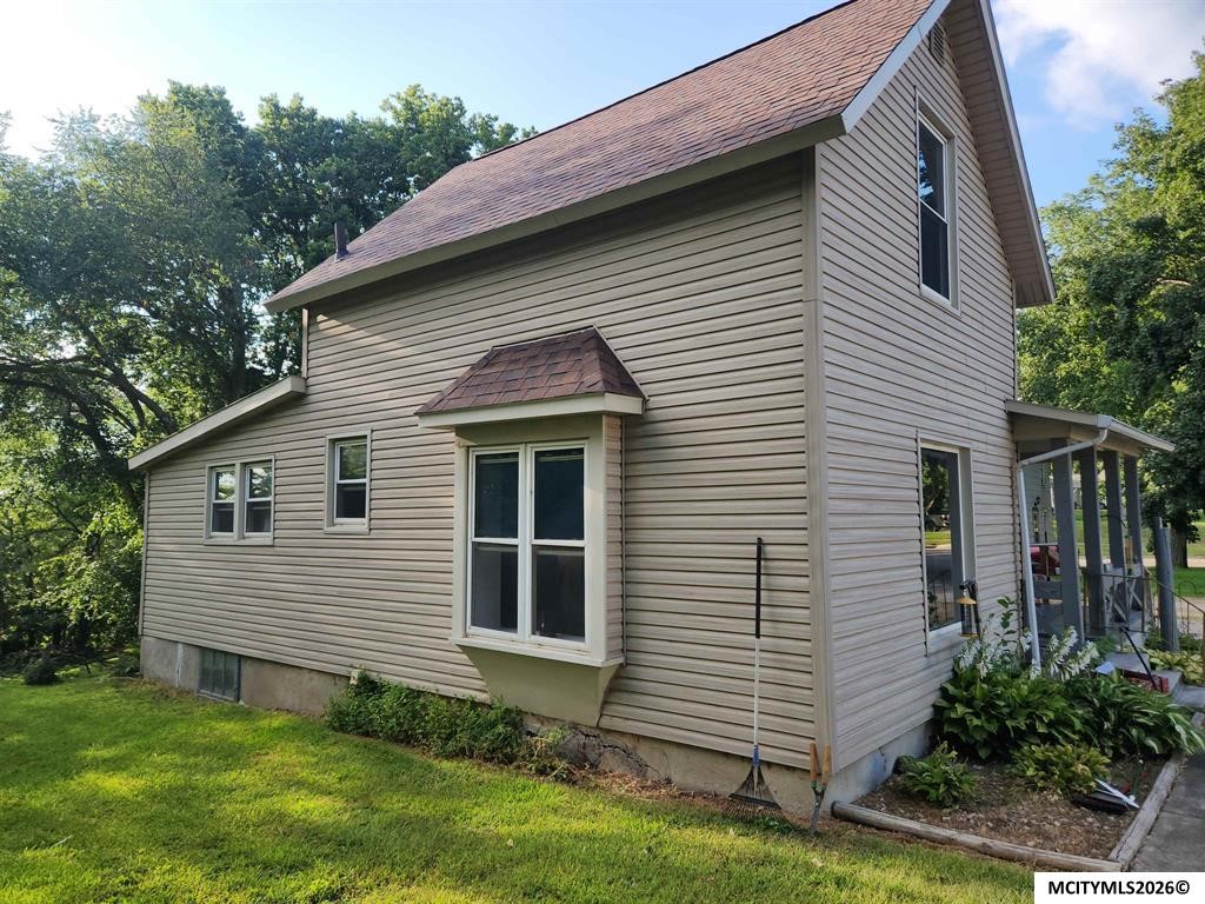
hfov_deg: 73.9
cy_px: 452
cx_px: 602
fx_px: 801
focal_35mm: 23
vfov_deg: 58.9
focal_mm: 5.4
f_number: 1.8
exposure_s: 1/481
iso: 20
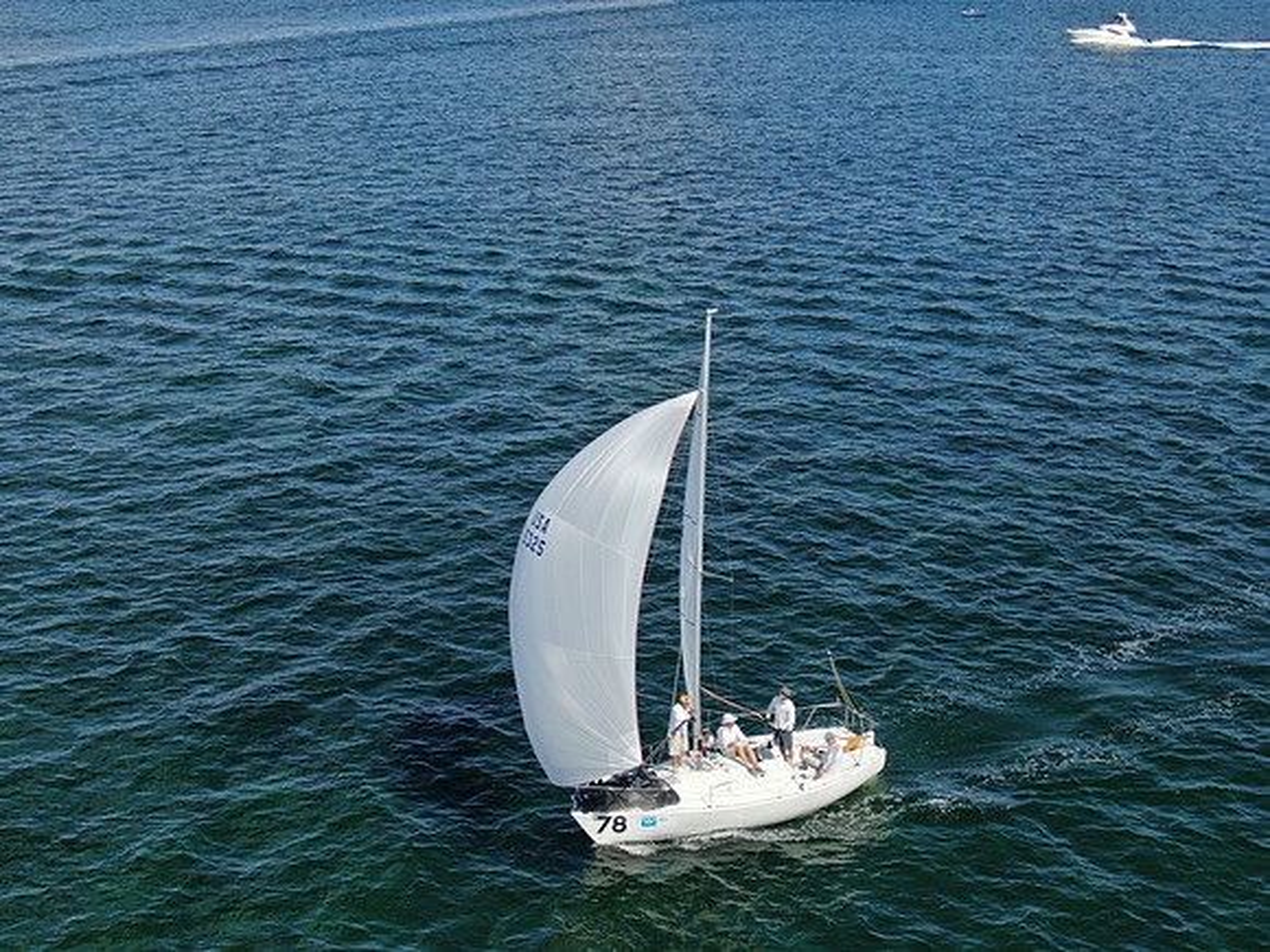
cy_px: 476
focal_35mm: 48
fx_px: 1761
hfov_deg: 39.7
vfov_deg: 30.3
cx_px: 635
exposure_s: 1/800
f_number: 3.8
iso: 100
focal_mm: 8.6
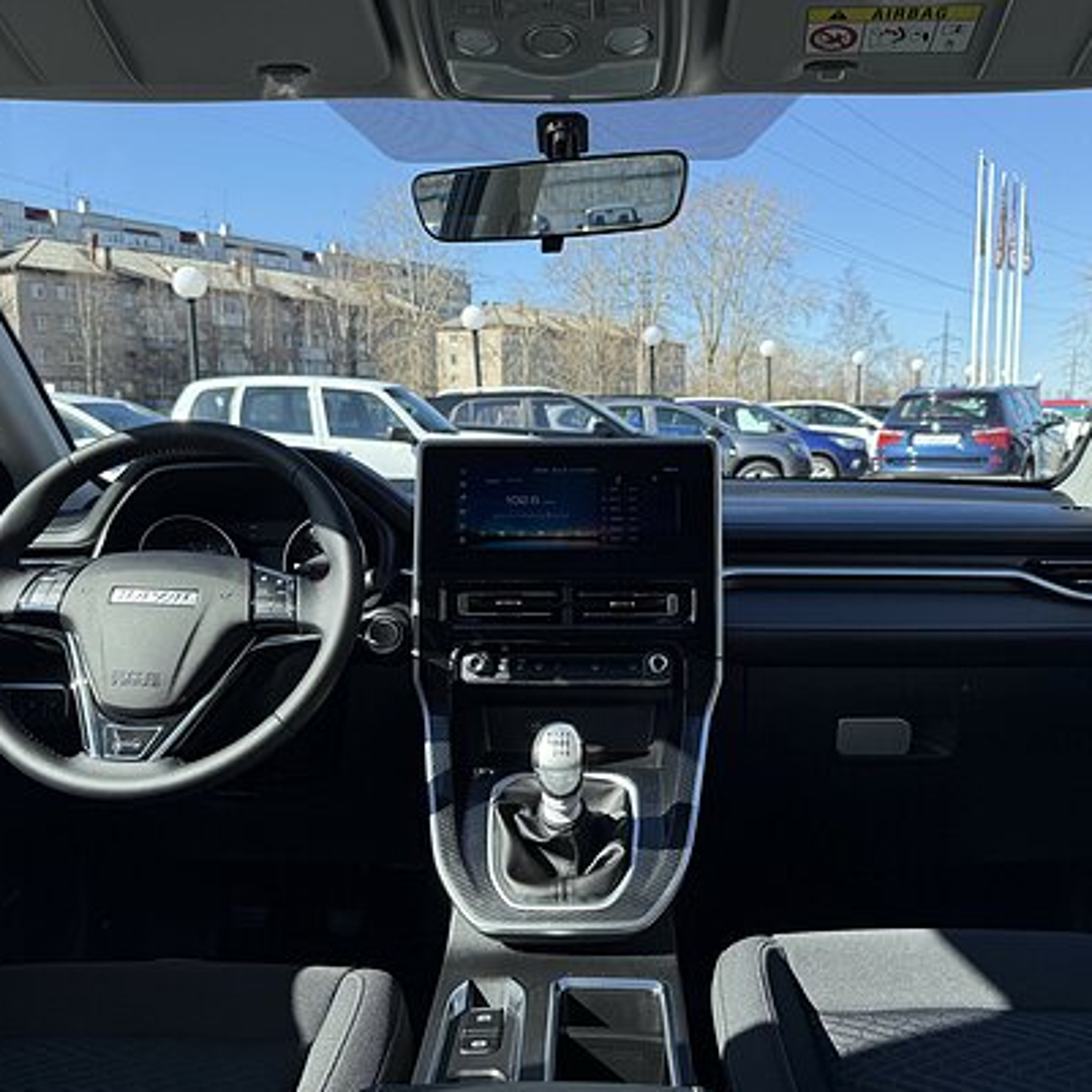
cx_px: 575
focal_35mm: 29
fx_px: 1035
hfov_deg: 55.6
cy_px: 551
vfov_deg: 55.6
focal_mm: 6.76
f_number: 1.78
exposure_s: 1/1770
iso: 100
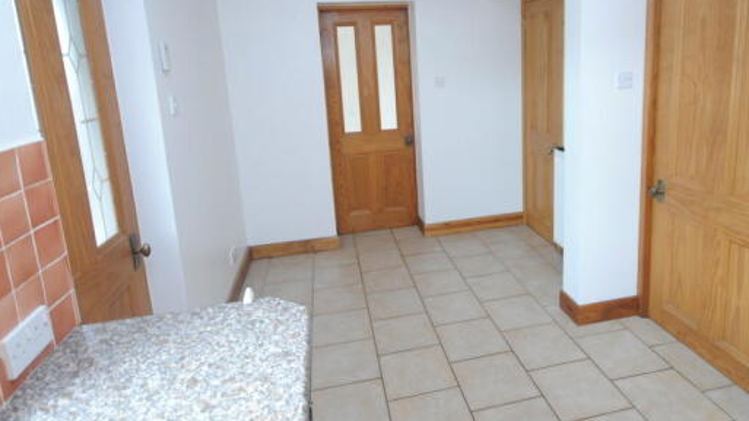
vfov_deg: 47.0
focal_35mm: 24
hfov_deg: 75.9
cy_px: 147
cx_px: 430
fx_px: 476
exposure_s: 1/8
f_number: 4.5
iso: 400
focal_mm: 12
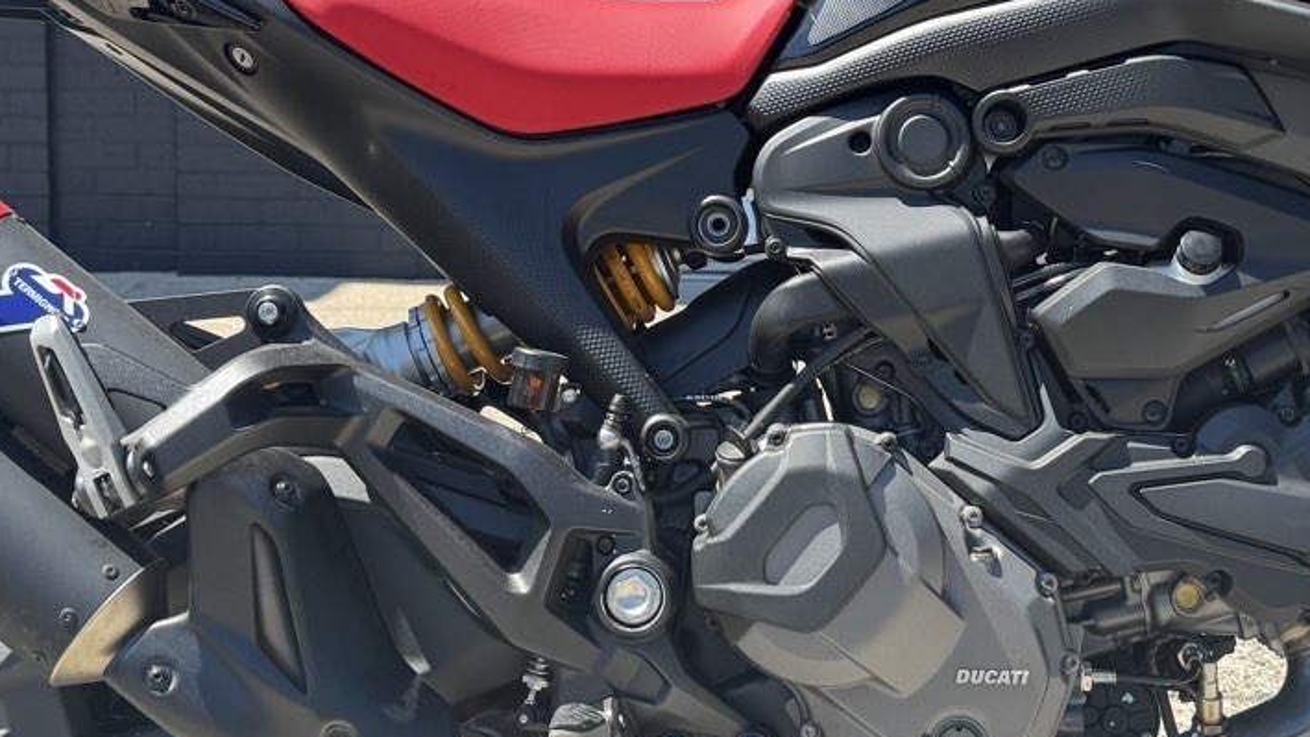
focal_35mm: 59
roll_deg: -0.8
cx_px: 881
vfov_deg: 20.1
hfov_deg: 35.1
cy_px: 129
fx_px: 2050
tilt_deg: -6.2
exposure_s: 1/1311
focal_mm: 6.76
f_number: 1.78
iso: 80
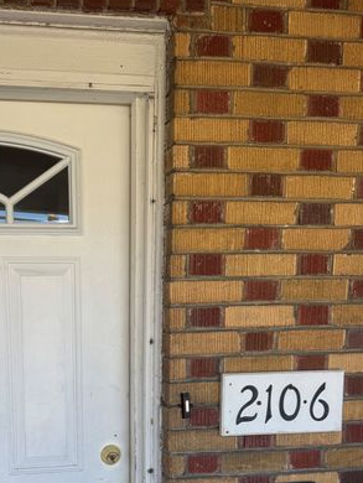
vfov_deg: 43.2
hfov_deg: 34.3
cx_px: 83
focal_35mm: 41
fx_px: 573
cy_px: 399
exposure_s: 1/621
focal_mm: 6.76
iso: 80
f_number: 1.78
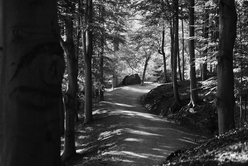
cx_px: 124
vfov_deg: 18.2
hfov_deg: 27.0
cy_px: 83
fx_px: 517
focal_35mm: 75
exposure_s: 1/125
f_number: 3.2
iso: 500
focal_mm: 50
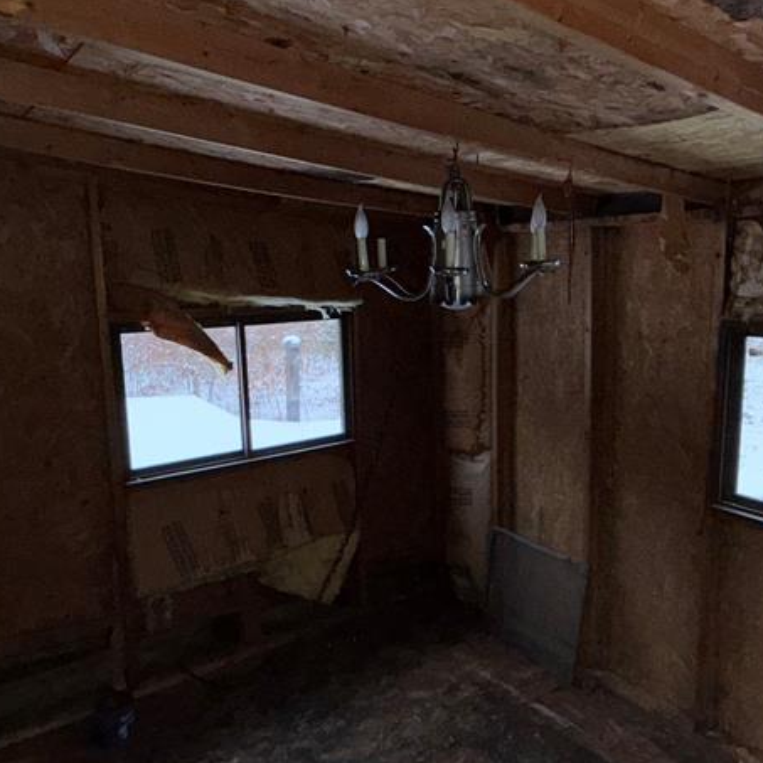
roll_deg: +1.1
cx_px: 436
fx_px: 698
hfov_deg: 57.1
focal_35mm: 28
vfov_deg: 57.3
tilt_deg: -8.5
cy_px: 372
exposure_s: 1/122
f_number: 2.2
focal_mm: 2.22
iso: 64
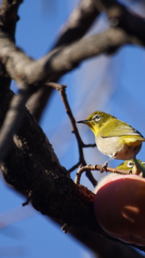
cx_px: 100
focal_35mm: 711
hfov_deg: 1.7
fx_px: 4858
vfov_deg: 3.0
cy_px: 129
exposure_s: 1/500
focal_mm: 300
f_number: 5.6
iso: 125
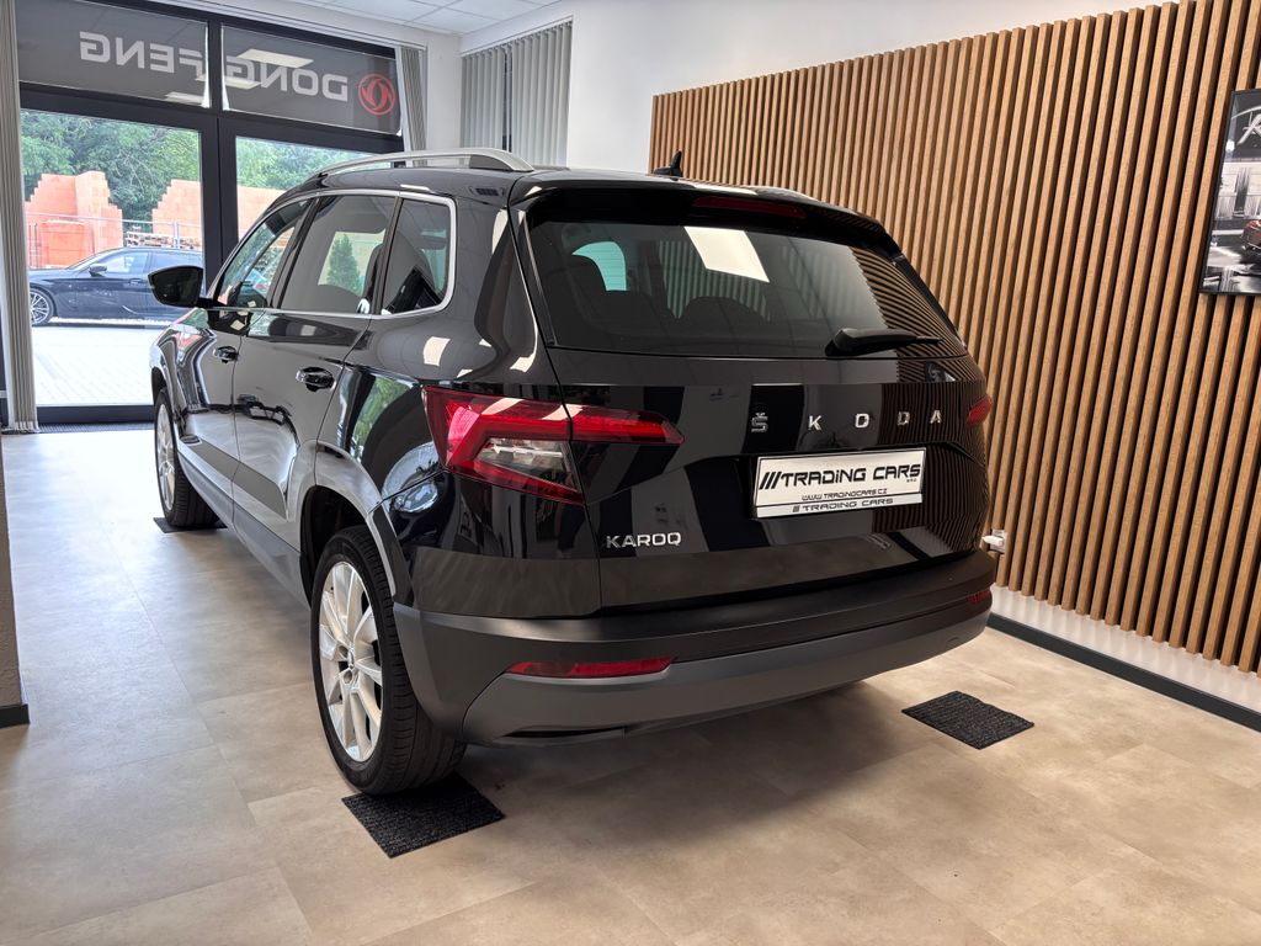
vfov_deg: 53.1
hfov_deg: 67.3
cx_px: 630
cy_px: 473
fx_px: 947
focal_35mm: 26
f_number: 1.6
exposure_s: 1/100
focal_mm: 5.96
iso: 100
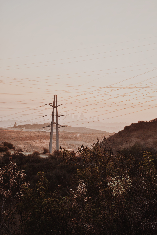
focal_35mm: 82
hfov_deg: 16.6
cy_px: 118
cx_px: 78
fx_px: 538
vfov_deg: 24.6
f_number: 8
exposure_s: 1/60
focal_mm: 55
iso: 200
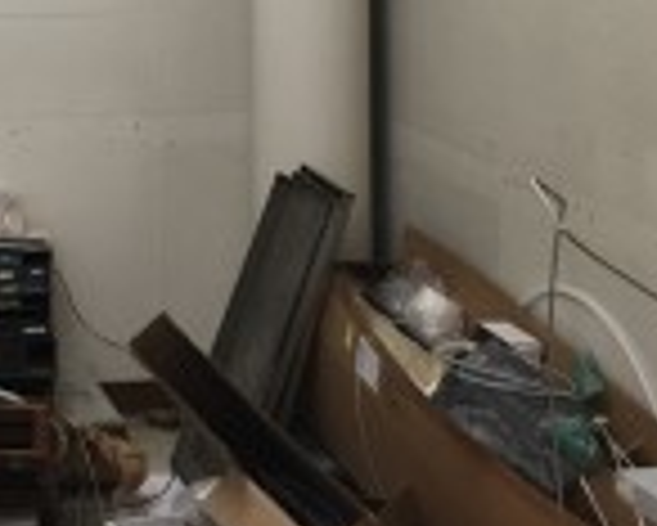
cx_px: -144
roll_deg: +0.5
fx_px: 1693
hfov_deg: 20.5
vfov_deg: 17.1
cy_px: -54
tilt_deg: -1.9
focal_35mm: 87
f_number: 2.2
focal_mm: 4.15
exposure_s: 1/30
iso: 50
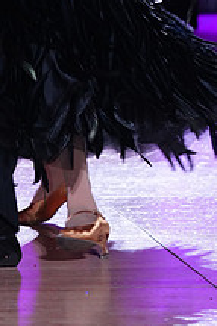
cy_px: -97
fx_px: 3495
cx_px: -71
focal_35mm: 386
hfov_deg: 3.5
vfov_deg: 5.3
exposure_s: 1/250
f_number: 4
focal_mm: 143
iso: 2500
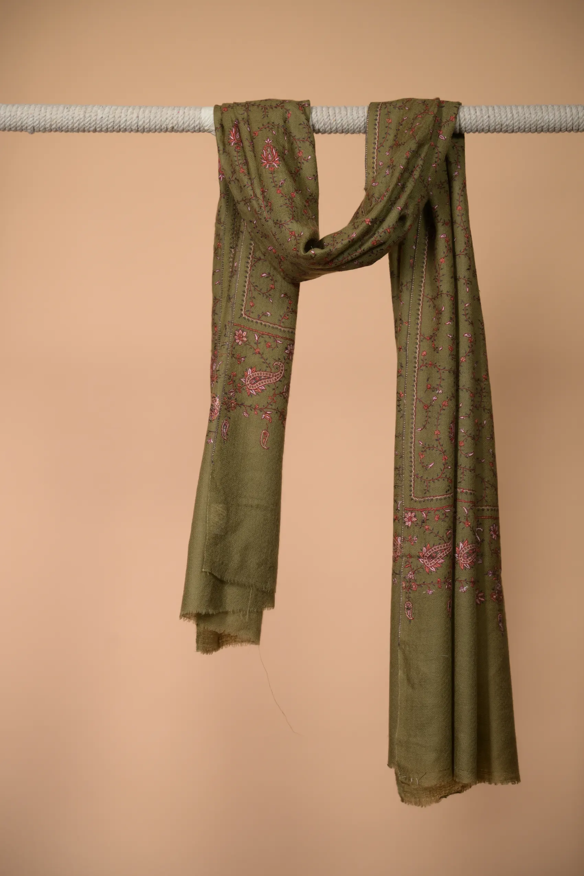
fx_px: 1557
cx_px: 292
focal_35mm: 64
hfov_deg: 21.2
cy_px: 438
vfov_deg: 31.4
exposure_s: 1/320
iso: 160
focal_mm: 64
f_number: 4
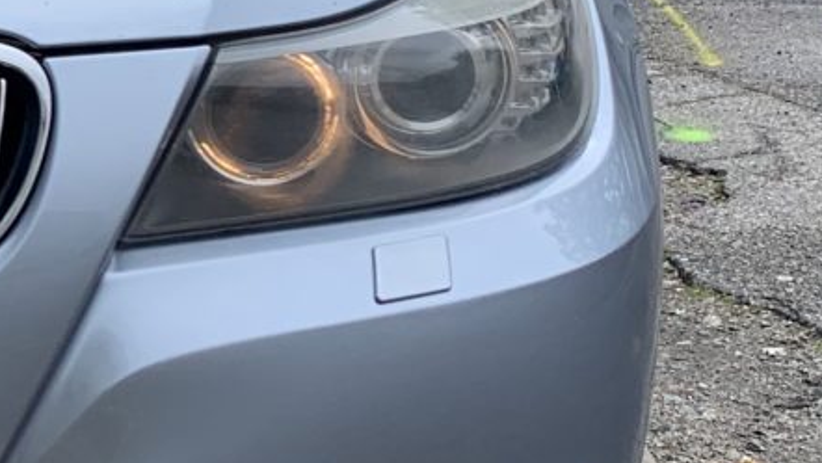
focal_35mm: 123
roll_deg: +0.5
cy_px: 37
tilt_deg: -8.7
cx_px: -467
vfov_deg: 9.8
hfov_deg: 15.8
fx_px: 2682
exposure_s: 1/1718
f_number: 1.8
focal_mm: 4.25
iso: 25
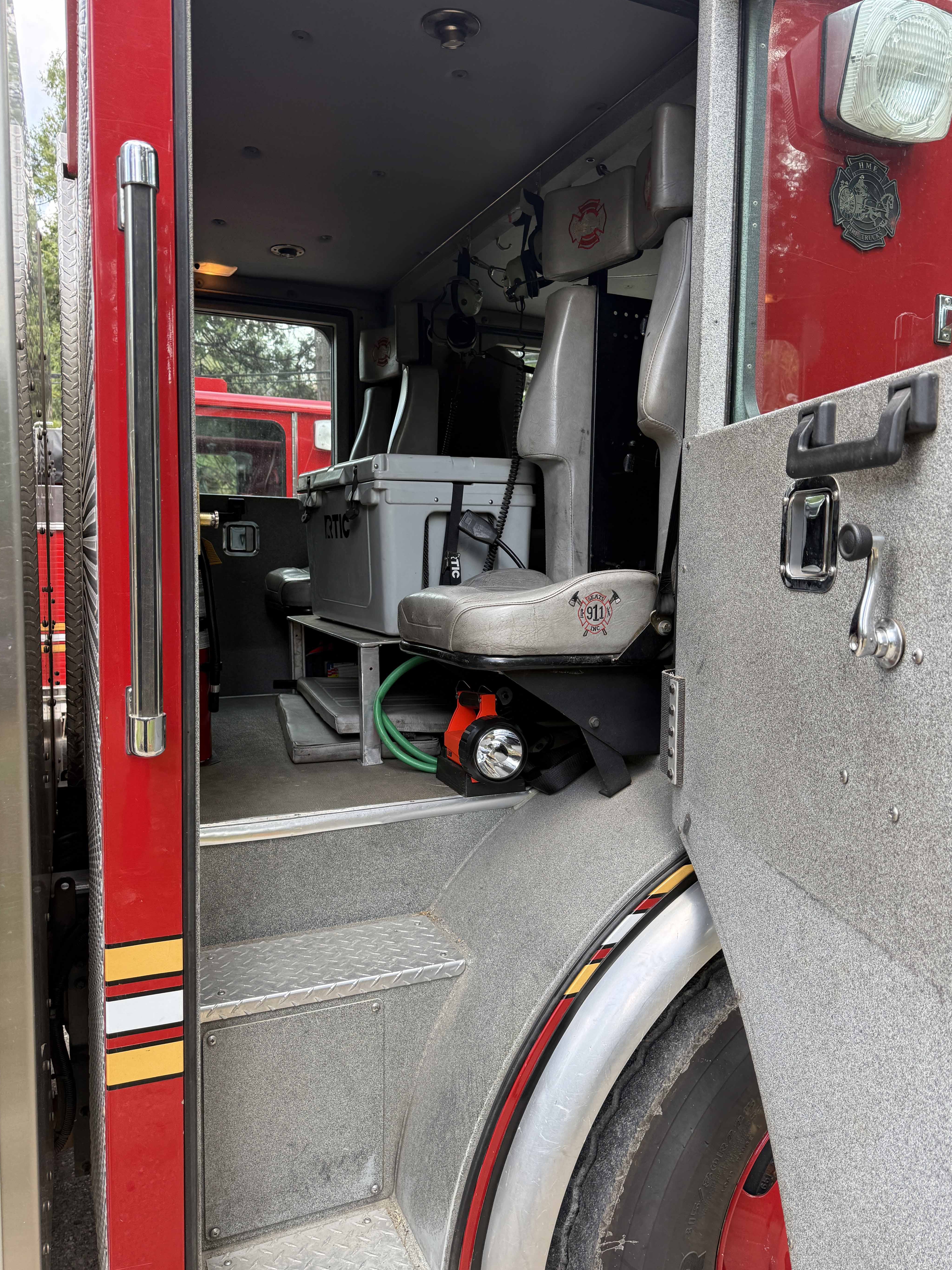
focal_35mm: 25
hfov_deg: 54.9
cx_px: 493
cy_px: 619
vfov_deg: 69.4
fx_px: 917
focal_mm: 6.76
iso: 100
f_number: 1.78
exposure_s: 1/230
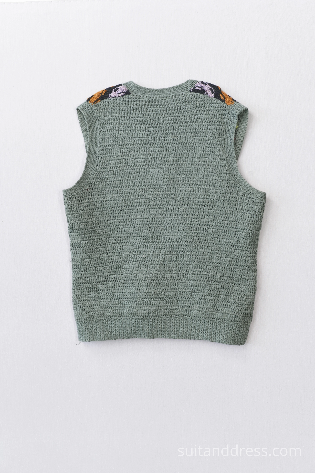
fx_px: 630
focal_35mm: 48
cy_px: 236
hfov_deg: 28.1
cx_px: 158
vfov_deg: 41.1
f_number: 6.3
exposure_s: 1/40
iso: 320
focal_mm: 32
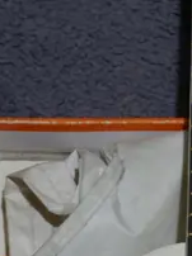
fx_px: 2409
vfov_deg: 6.1
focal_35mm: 325
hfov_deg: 4.5
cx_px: 252
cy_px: 299
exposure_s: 1/80
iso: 250
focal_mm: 32
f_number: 5.4
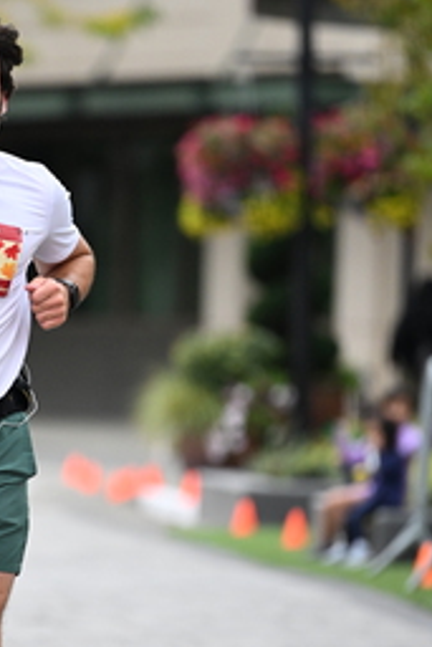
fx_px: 7711
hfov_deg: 3.2
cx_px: -9
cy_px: 389
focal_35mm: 429
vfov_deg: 4.8
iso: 1600
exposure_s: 1/5000
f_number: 2.8
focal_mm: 200
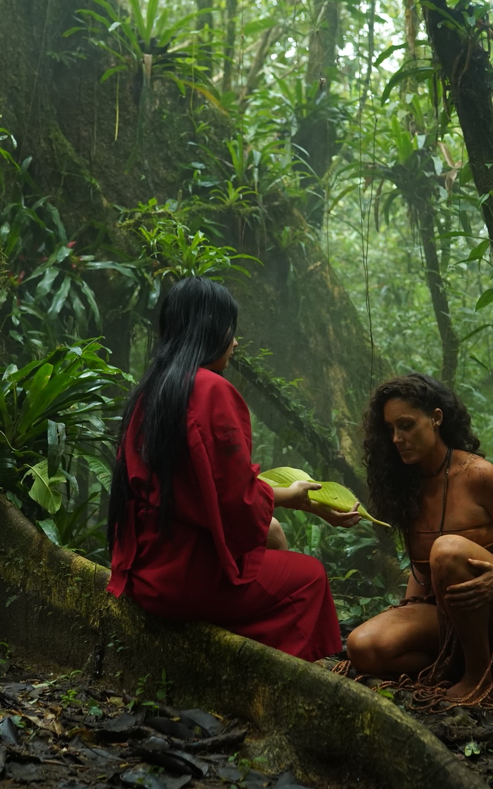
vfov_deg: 37.5
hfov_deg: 24.0
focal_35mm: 54
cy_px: 393
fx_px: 1160
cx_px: 269
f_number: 2.8
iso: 3200
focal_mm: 35
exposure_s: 1/320
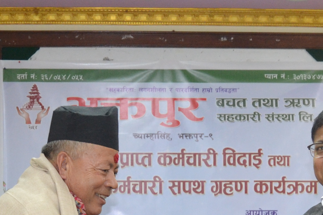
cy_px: 307
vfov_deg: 13.4
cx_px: 132
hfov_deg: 21.0
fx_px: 870
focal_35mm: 97
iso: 1100
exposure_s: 1/60
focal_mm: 18
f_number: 3.5
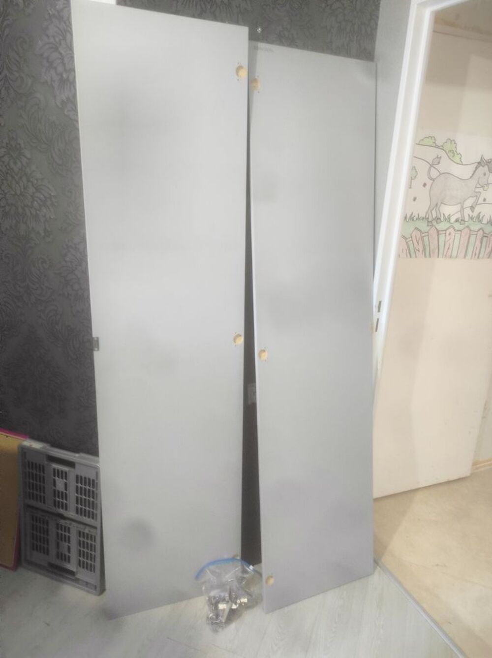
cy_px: 329
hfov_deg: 54.8
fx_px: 475
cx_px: 246
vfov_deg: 69.4
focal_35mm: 25
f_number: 1.89
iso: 1166
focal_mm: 5.43
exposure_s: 1/20
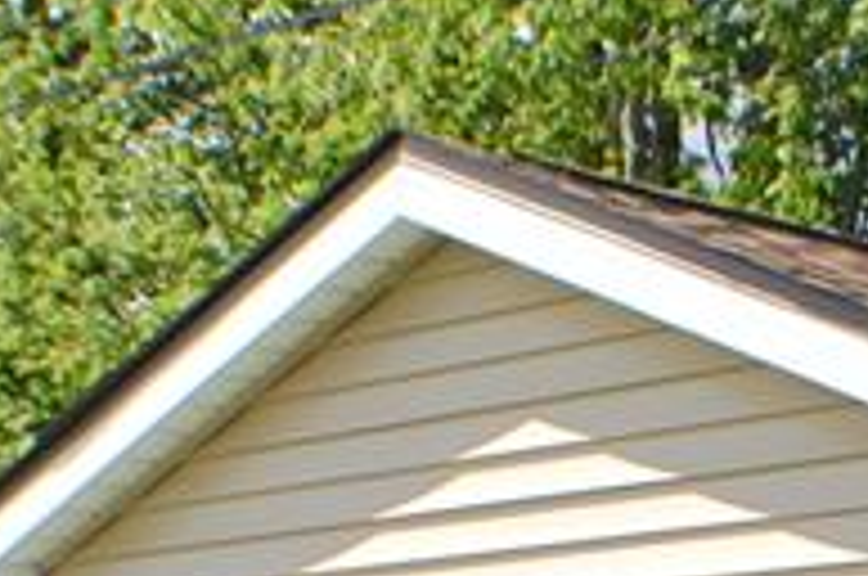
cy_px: 873
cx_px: 913
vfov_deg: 7.7
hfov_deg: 11.6
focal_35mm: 175
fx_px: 4212
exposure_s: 1/500
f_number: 8
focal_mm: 22
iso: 200
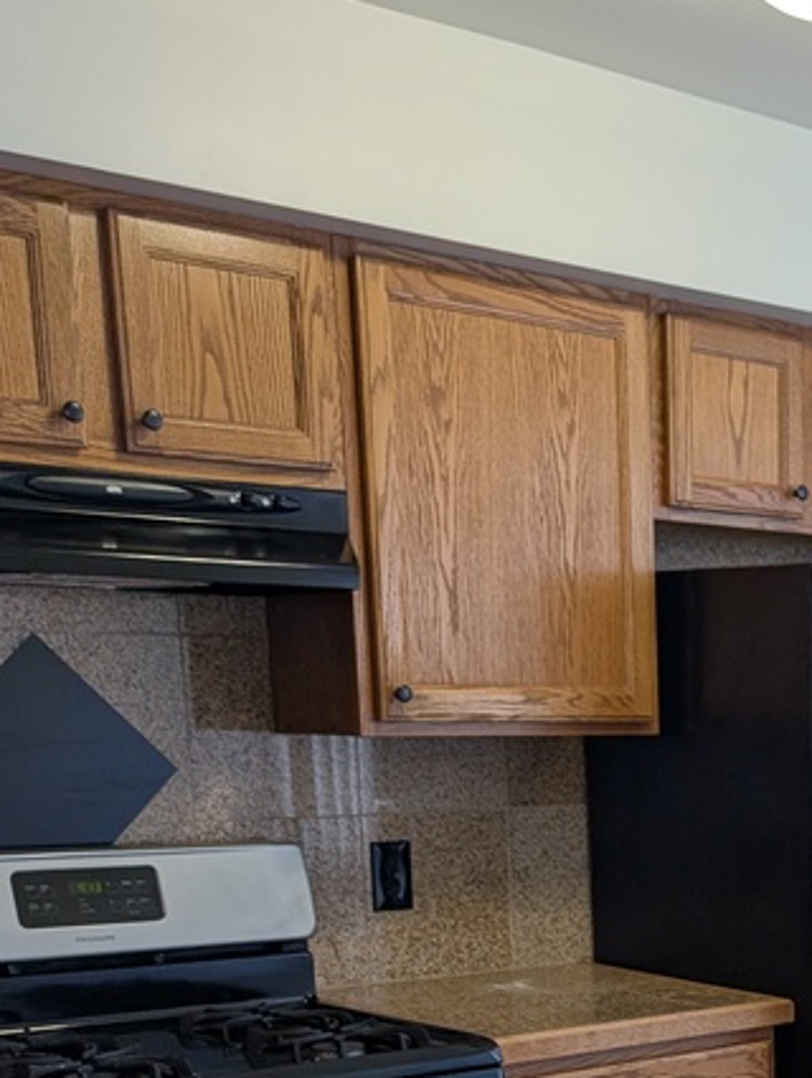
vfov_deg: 29.2
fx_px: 1903
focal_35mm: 61
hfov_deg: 22.2
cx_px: 986
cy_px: 1121
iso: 103
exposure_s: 1/120
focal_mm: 6.9
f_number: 1.68
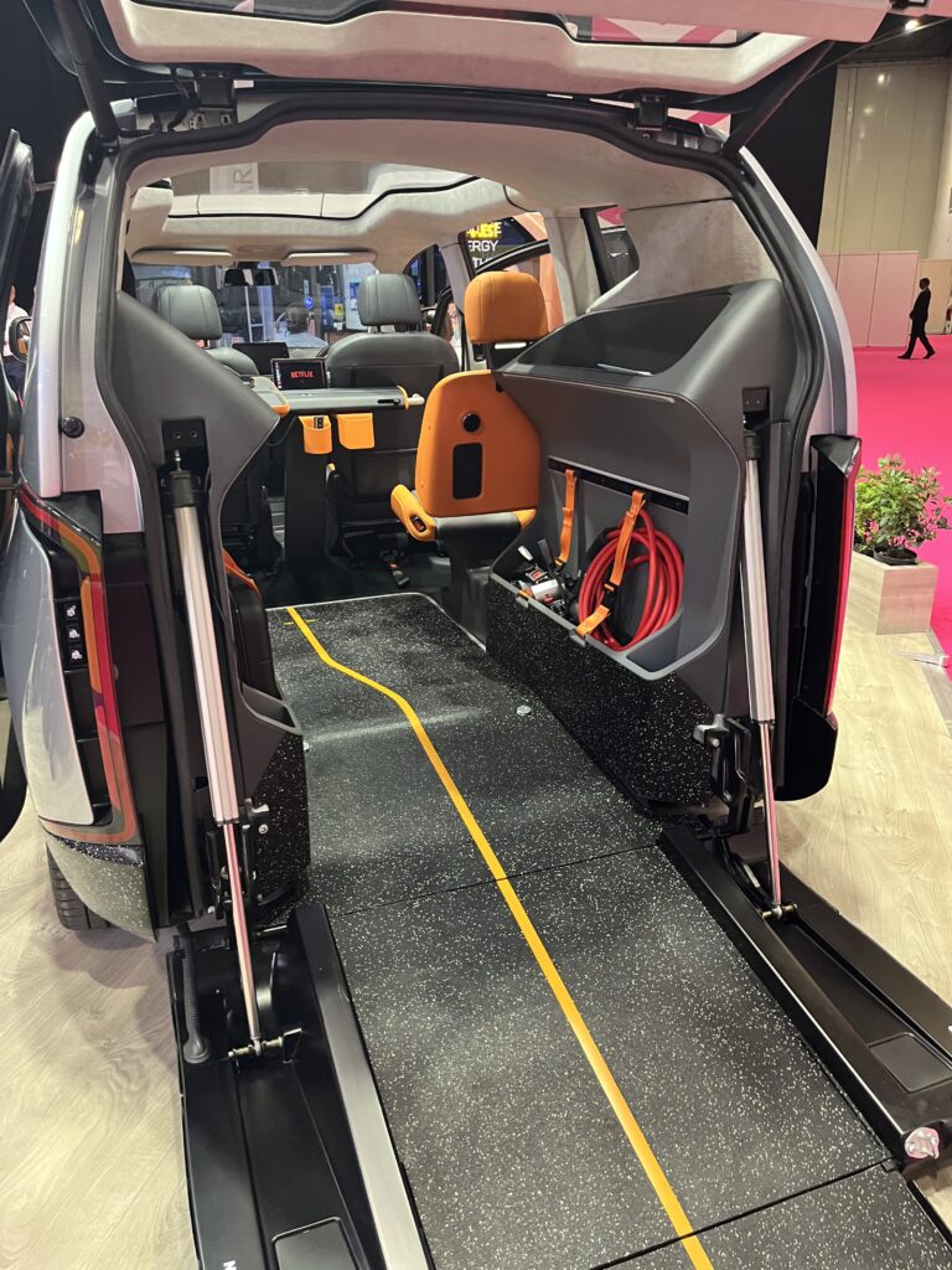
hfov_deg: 53.1
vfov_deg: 67.3
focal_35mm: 26
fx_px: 953
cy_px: 635
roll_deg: +1.9
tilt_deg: -20.9
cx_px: 476
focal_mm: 5.1
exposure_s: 1/50
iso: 320
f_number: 1.6
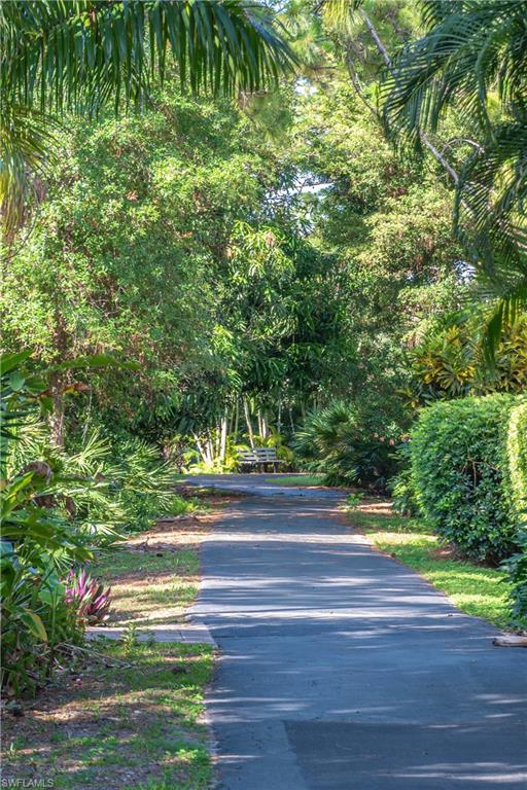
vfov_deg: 13.7
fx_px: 3293
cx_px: 264
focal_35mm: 150
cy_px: 395
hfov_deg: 9.1
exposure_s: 1/60
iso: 200
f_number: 8
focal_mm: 100
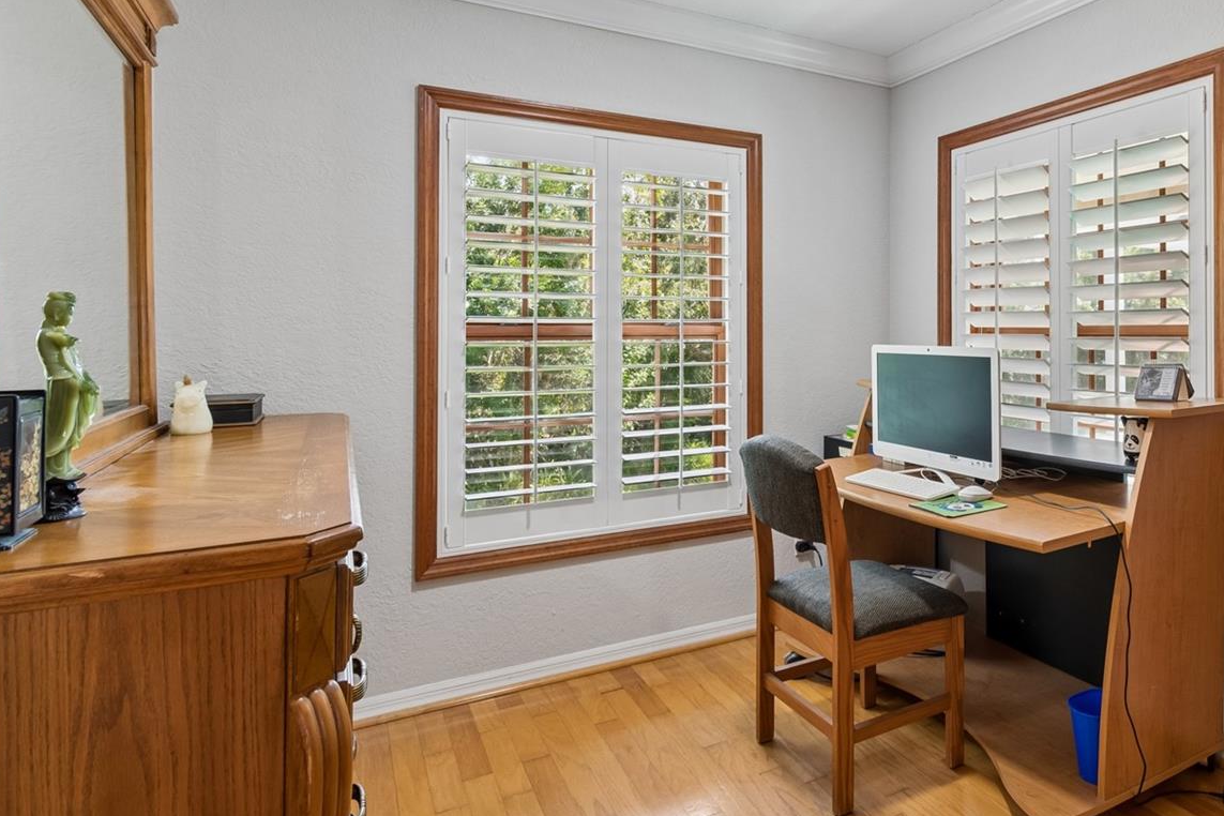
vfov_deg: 59.0
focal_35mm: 21
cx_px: 813
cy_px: 328
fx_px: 714
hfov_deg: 78.6
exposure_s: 1/8
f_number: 7.1
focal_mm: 10
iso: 100
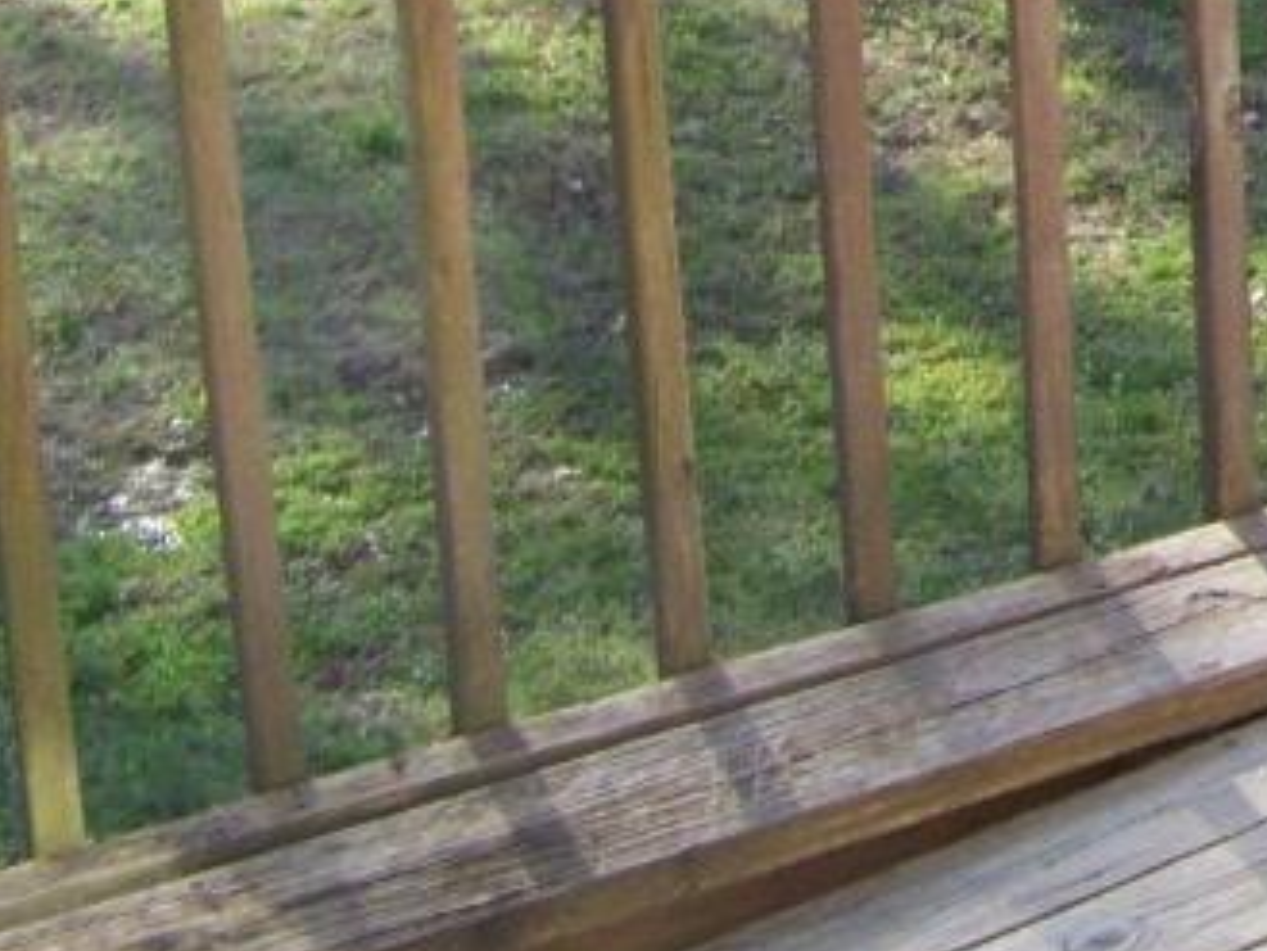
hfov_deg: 13.2
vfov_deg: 10.1
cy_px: -732
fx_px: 5126
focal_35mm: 140
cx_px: 1968
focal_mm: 5.85
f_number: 2.8
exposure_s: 1/200
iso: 63
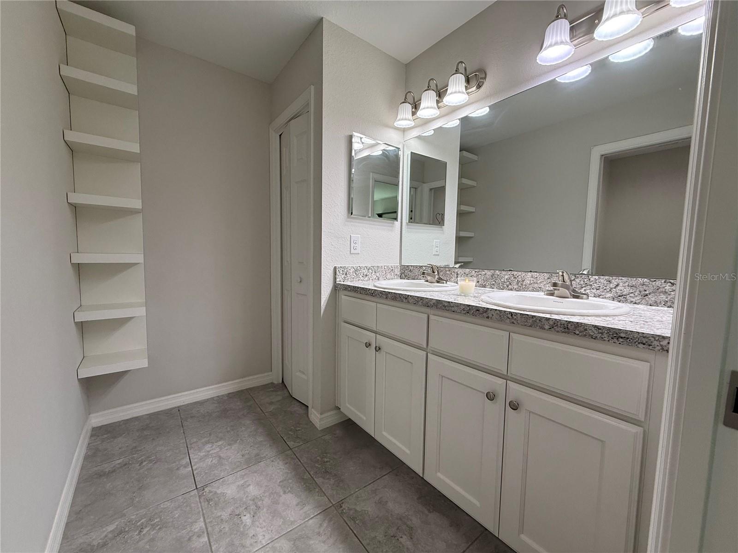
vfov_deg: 85.7
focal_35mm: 14
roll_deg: -1.4
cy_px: 276
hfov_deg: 102.1
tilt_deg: -4.3
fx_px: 298
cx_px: 369
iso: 125
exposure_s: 1/120
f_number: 2.2
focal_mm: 2.22
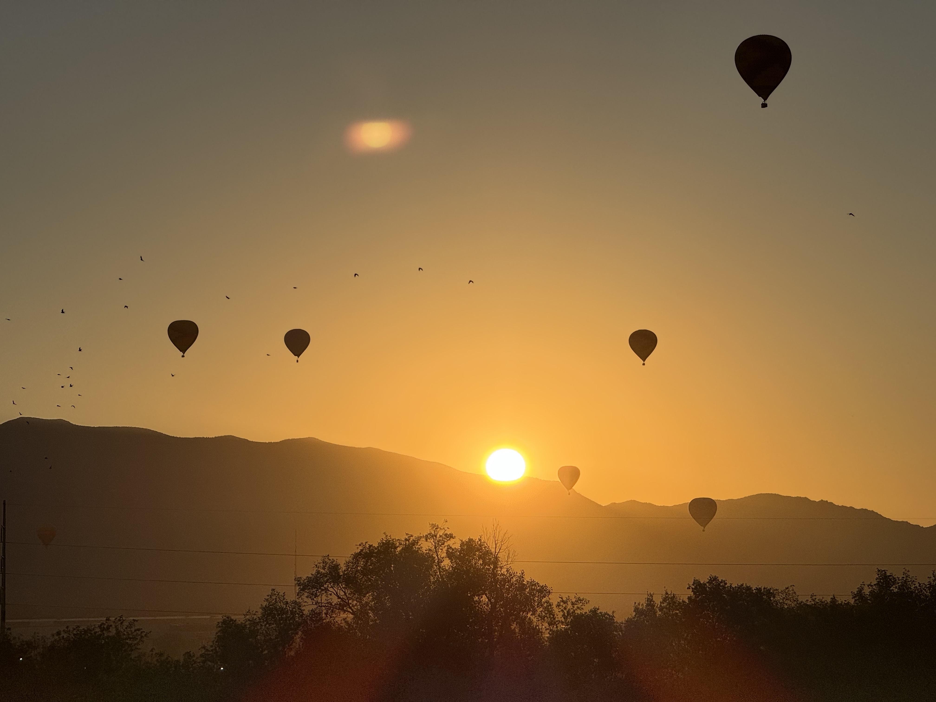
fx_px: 3245
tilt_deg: +6.3
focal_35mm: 120
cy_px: 351
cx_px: 468
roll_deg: +0.6
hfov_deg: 16.4
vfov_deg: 12.3
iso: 40
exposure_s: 1/5780
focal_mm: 15.66
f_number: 2.8
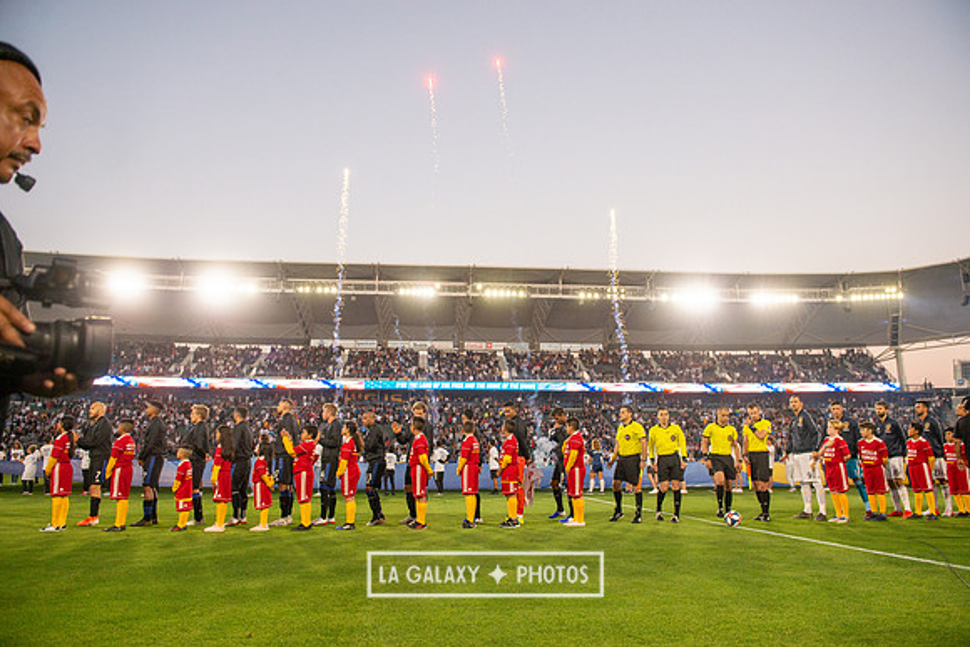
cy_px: 324
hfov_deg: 73.7
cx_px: 485
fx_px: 647
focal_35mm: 24
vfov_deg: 53.2
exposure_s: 1/1000
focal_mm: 24
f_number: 4
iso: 640
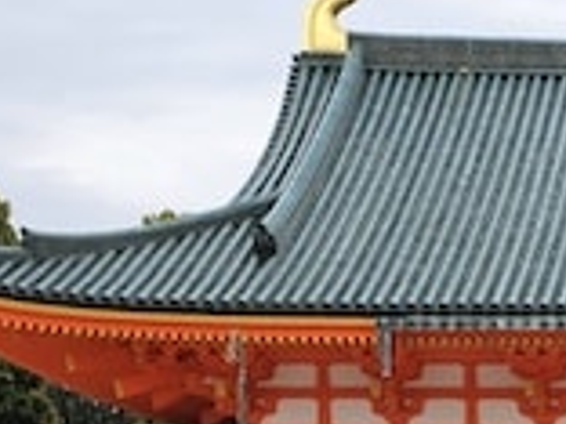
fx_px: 1929
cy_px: 728
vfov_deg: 11.7
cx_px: 907
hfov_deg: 15.2
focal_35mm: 118
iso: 16
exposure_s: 1/476
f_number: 1.7
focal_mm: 6.3
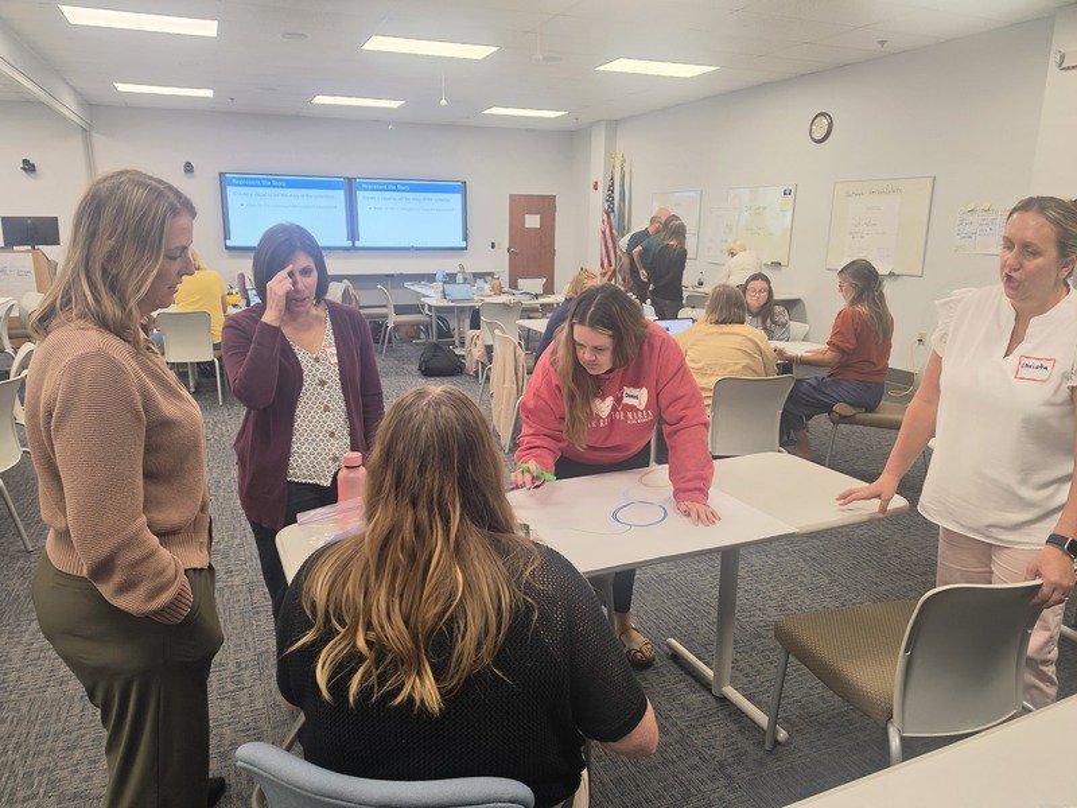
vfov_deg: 58.9
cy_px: 404
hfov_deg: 73.9
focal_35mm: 23
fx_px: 716
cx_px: 538
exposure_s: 1/120
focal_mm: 6.5
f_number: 1.4
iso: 64
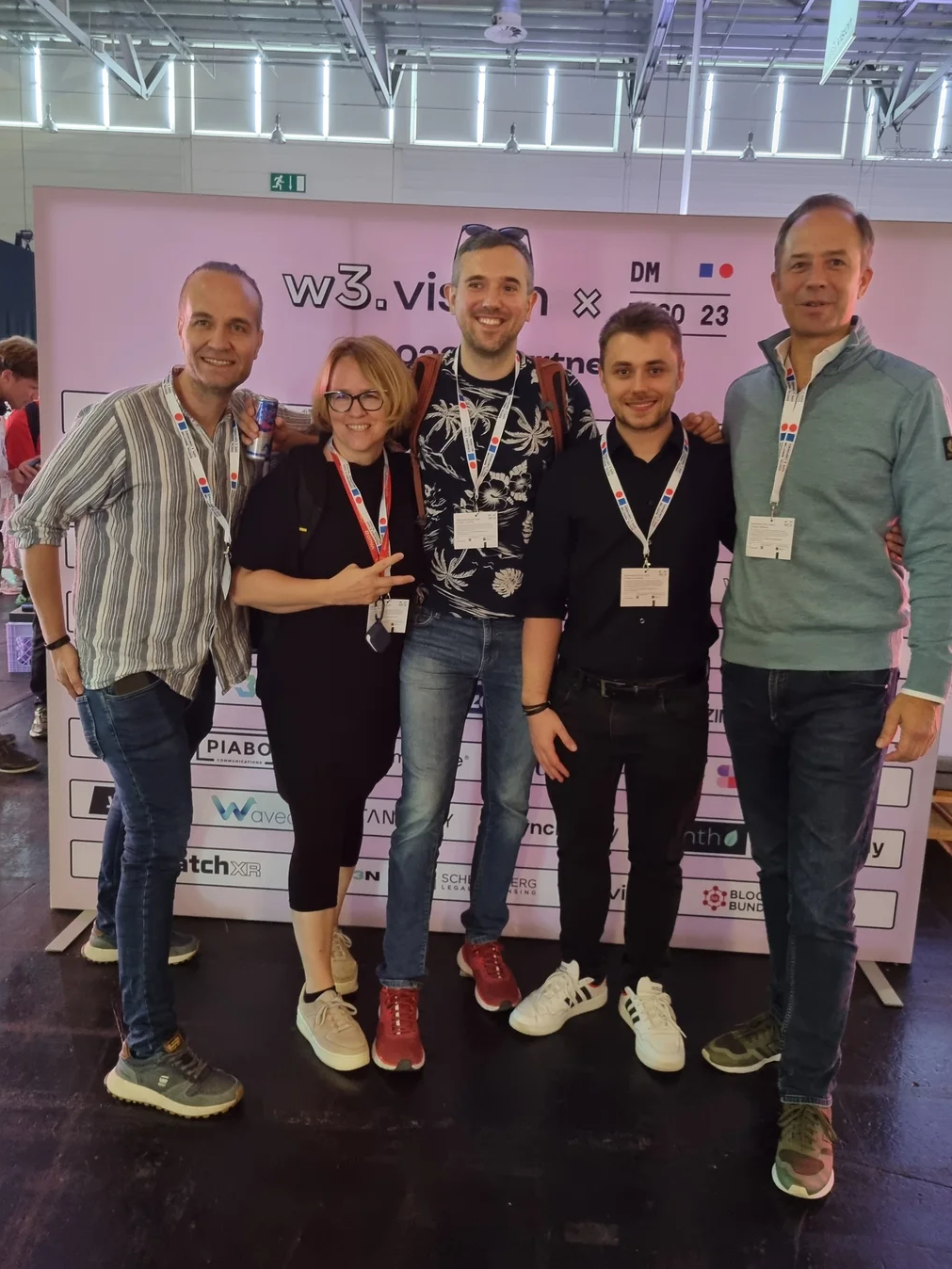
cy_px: 638
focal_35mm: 27
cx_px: 492
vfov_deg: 65.3
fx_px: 990
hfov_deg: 51.3
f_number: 1.8
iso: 800
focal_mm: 5.4
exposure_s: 1/24
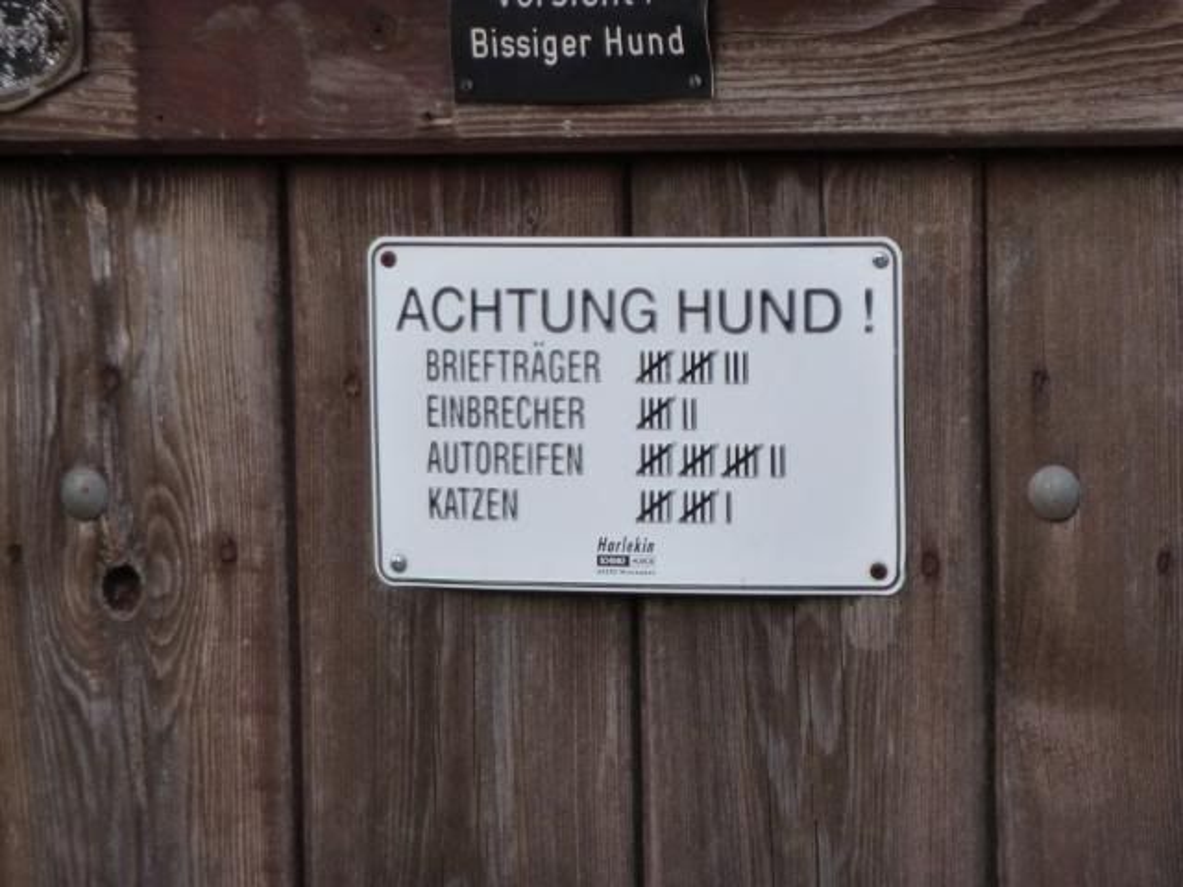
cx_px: 592
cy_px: 444
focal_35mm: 300
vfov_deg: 5.0
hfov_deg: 6.6
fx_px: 10252
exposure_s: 1/60
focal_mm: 49.2
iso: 400
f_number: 4.9
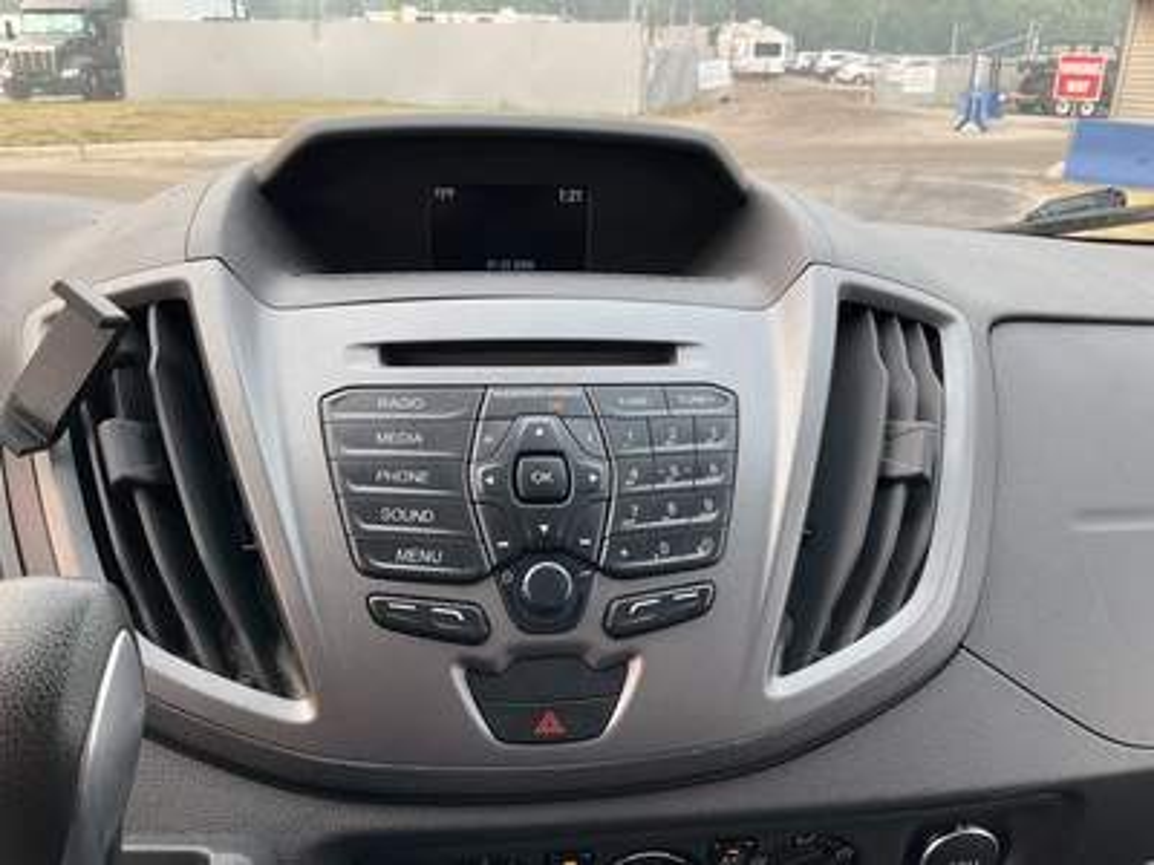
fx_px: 967
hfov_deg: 61.7
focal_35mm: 29
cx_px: 577
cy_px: 432
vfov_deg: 48.2
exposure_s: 1/122
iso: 25
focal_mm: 3
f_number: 1.8
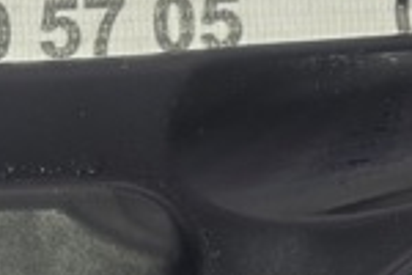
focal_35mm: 231
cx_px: 27
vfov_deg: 5.9
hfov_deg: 8.9
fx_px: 2643
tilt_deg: -85.8
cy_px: 359
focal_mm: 5.96
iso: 125
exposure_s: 1/60
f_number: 1.6
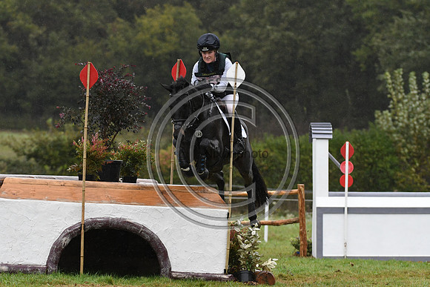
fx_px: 3584
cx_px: 215
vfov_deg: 4.6
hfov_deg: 6.9
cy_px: 144
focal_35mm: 300
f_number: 4.5
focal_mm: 200
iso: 1600
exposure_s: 1/1250
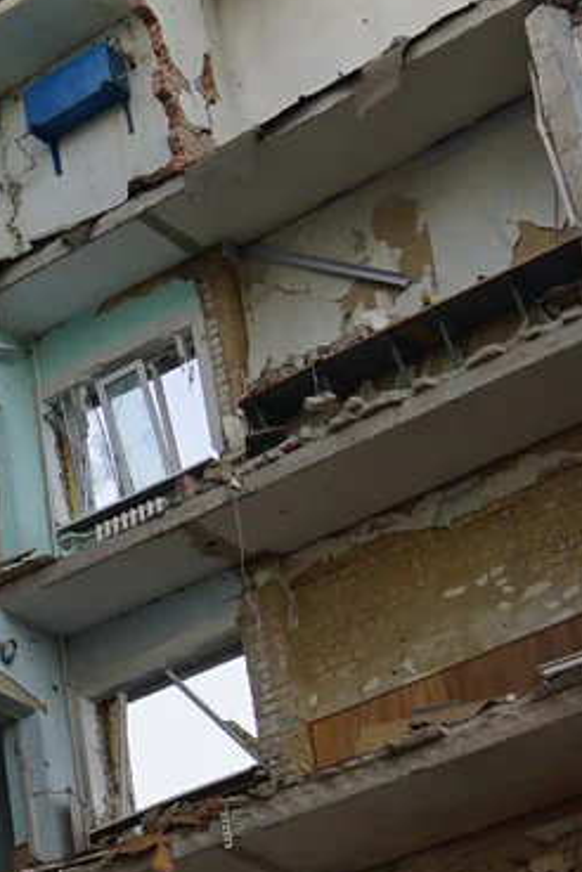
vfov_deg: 15.9
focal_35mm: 125
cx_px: -421
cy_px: 983
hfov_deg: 10.4
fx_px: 3031
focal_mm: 24
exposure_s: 1/60
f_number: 5.6
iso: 100
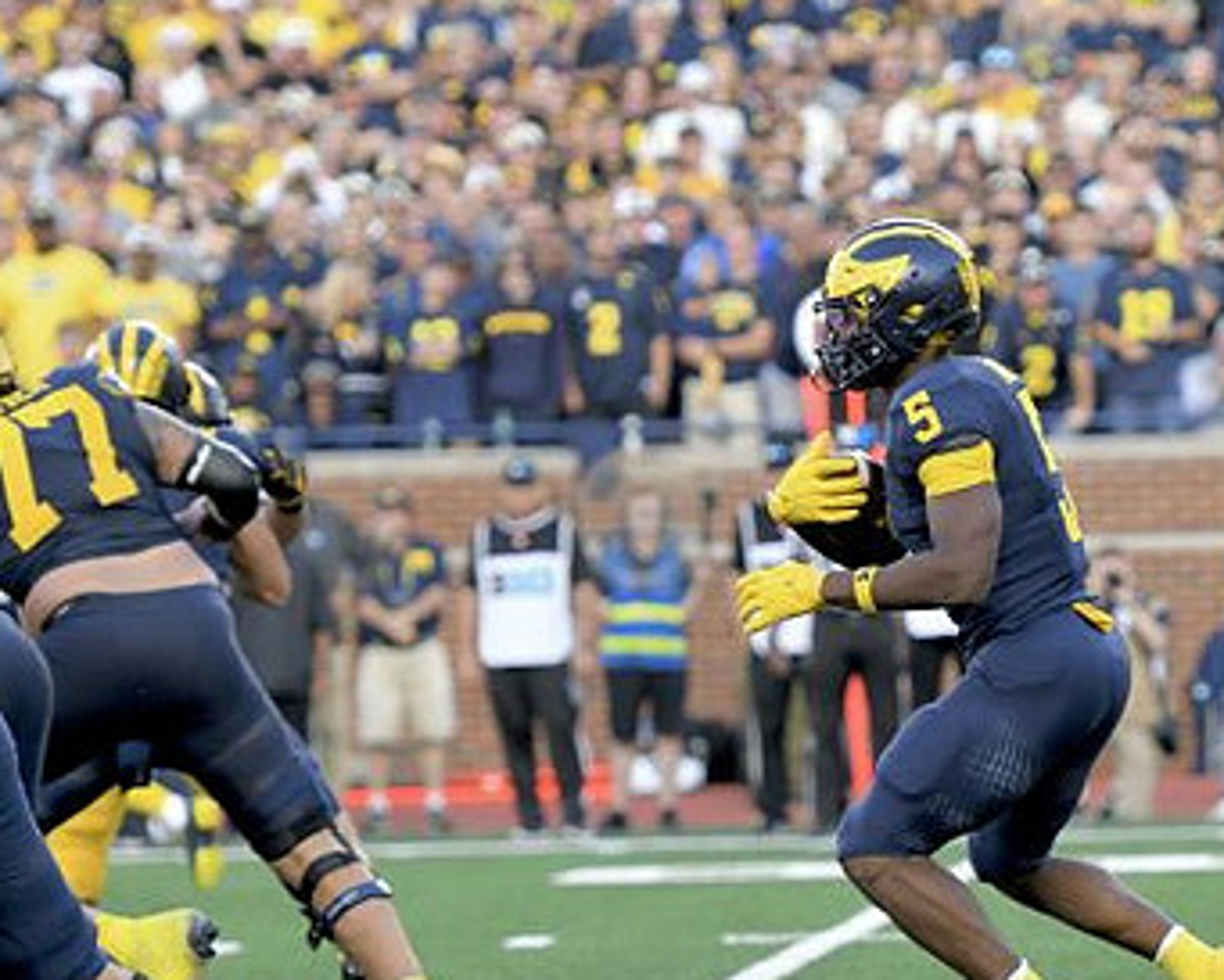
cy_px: 628
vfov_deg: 4.8
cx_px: 1034
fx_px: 11668
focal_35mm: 322
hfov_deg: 6.0
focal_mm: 135
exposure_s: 1/1000
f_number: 2.8
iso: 800
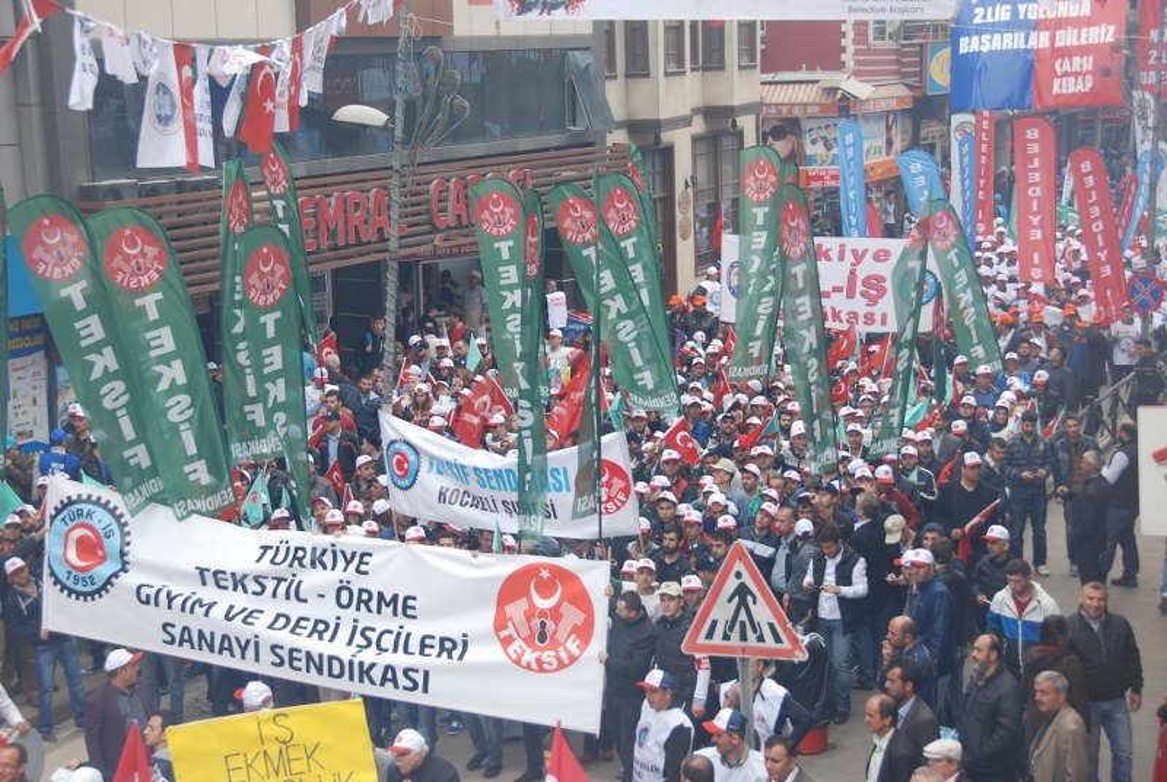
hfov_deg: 28.0
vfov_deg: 19.0
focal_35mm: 72
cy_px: 391
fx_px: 2337
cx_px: 584
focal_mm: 48
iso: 180
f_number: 5.6
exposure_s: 1/125
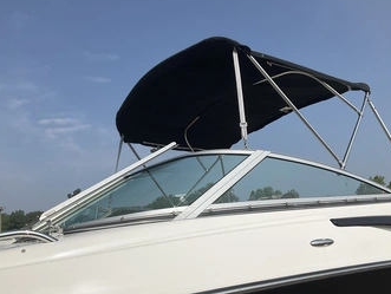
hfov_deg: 52.5
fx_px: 396
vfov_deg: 40.8
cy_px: 150
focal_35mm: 35
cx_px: 215
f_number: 1.8
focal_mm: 3
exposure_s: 1/4785
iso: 25
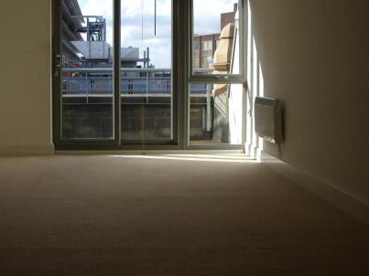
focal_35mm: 55
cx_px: 137
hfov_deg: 34.8
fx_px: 586
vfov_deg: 26.5
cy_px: 125
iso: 50
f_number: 2.8
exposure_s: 1/500
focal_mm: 7.8
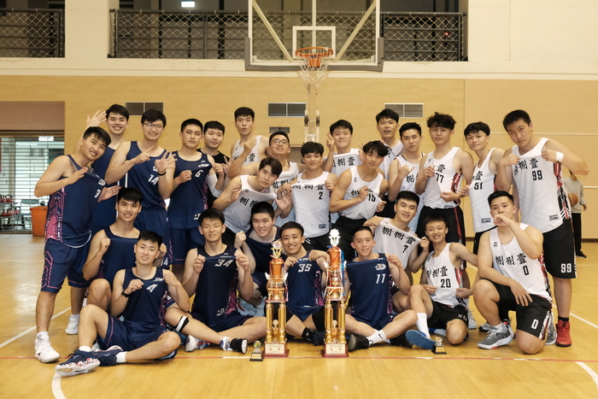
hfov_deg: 50.7
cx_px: 299
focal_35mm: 38
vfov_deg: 35.1
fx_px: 631
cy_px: 200
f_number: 5
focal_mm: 25.4
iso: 12800
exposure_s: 1/105
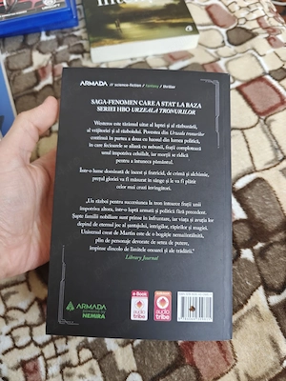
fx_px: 253
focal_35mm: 23
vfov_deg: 73.9
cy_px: 190
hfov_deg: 58.9
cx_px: 143
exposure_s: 1/100
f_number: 1.6
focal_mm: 6.06
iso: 1000
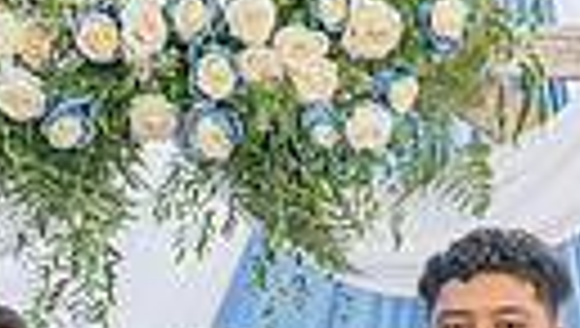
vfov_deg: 11.2
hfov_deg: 22.4
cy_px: 723
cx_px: 301
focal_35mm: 95
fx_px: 1463
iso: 250
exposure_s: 1/125
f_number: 6.3
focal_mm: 26
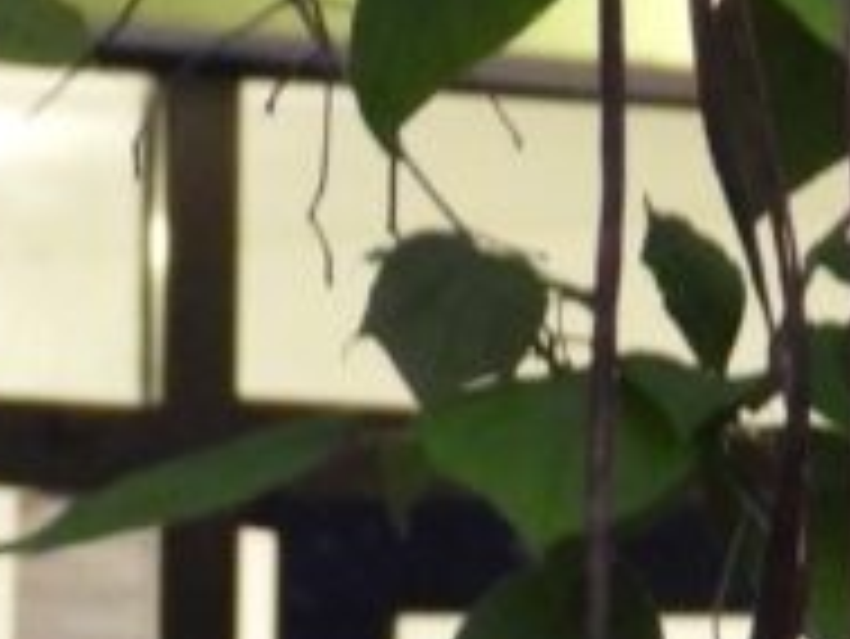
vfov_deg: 0.8
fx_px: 45874
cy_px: 1498
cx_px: 4
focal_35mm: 1867
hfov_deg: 1.1
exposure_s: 1/10
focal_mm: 62.1
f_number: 4.5
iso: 800
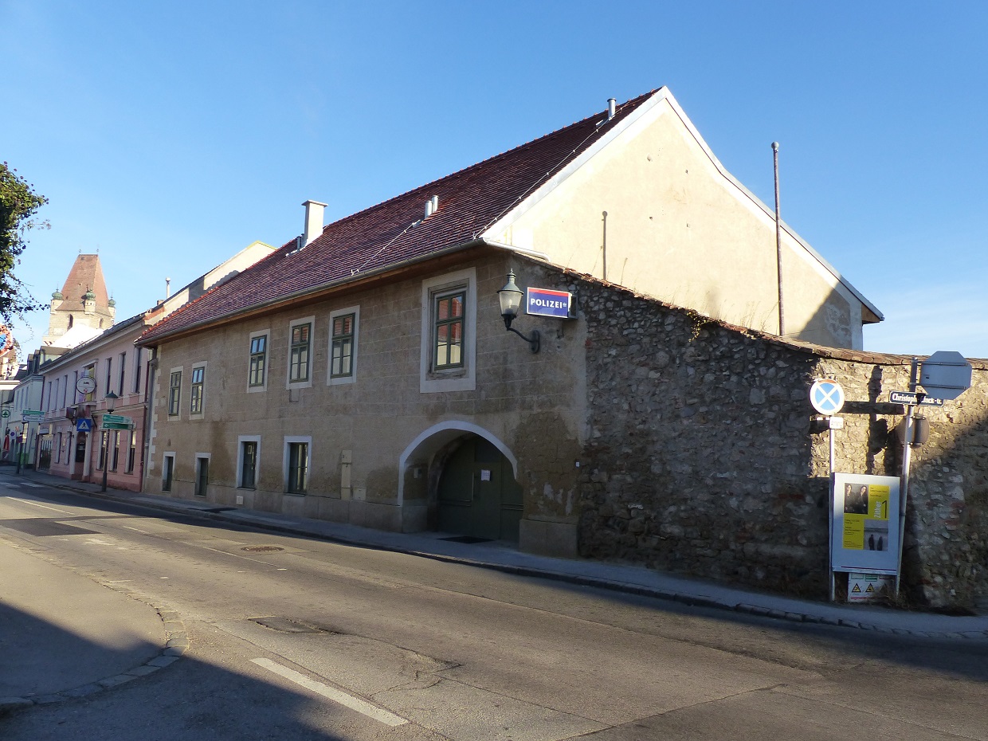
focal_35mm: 26
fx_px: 742
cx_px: 494
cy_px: 370
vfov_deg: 53.1
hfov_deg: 67.3
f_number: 4
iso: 160
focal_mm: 4.5
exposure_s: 1/400
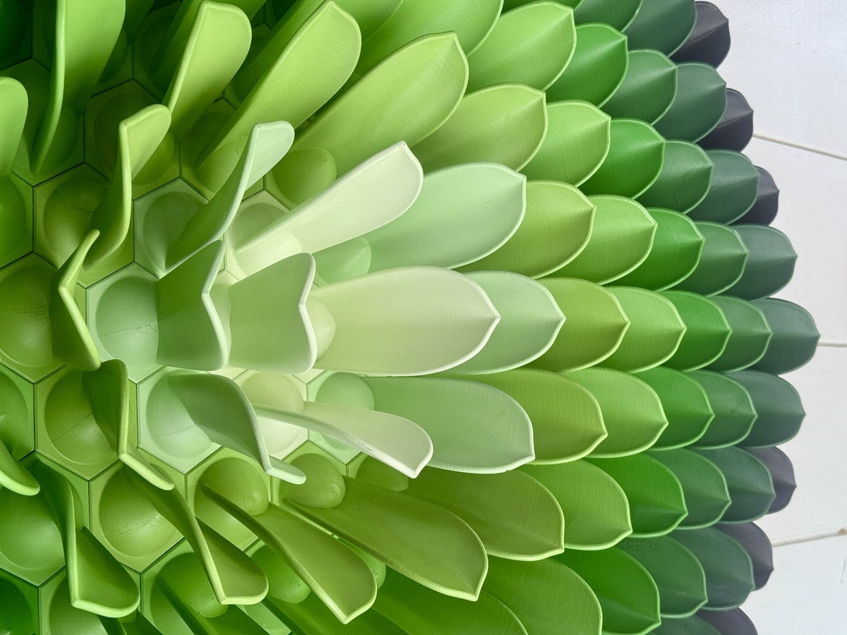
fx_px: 1174
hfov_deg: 39.7
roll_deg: +0.1
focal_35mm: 48
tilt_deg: +3.1
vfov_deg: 30.3
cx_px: 424
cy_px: 318
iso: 100
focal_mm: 6.76
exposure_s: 1/65
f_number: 1.78
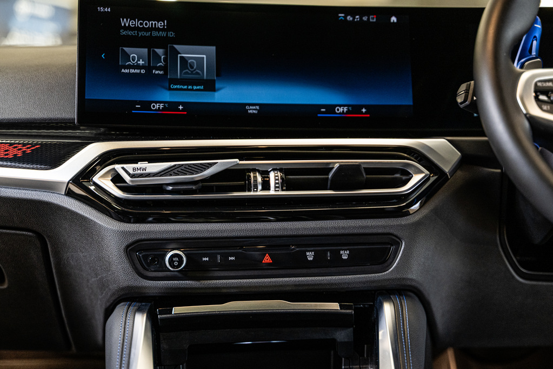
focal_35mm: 55
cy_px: 184
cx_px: 276
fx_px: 845
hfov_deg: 36.2
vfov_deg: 24.6
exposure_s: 1/160
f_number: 2.8
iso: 1600
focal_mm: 55
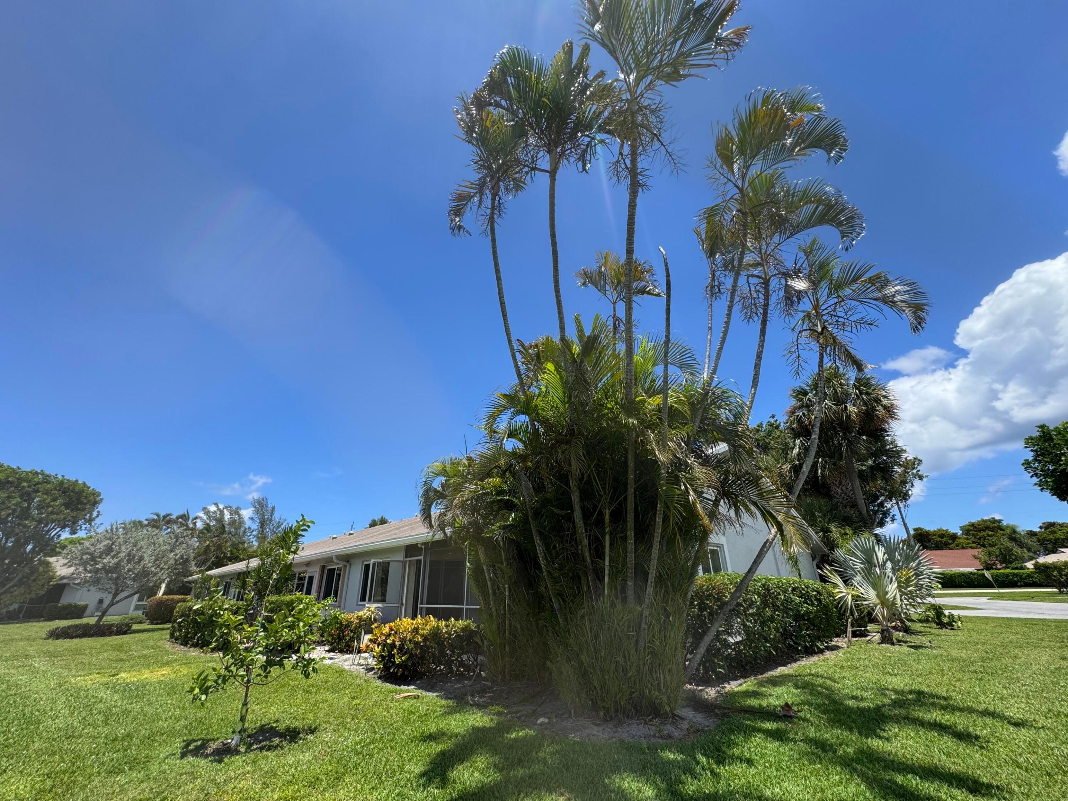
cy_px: 400
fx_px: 432
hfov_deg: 102.1
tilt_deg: +23.4
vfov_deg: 85.7
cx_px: 534
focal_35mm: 14
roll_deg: +1.0
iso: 50
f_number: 2.2
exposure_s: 1/1217
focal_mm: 2.22
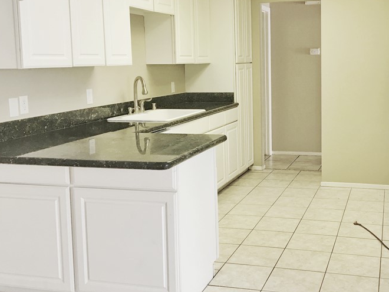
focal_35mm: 45
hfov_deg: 41.4
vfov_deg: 32.1
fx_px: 506
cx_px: 266
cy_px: 115
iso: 32
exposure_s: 1/30
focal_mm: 4.15
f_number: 2.2
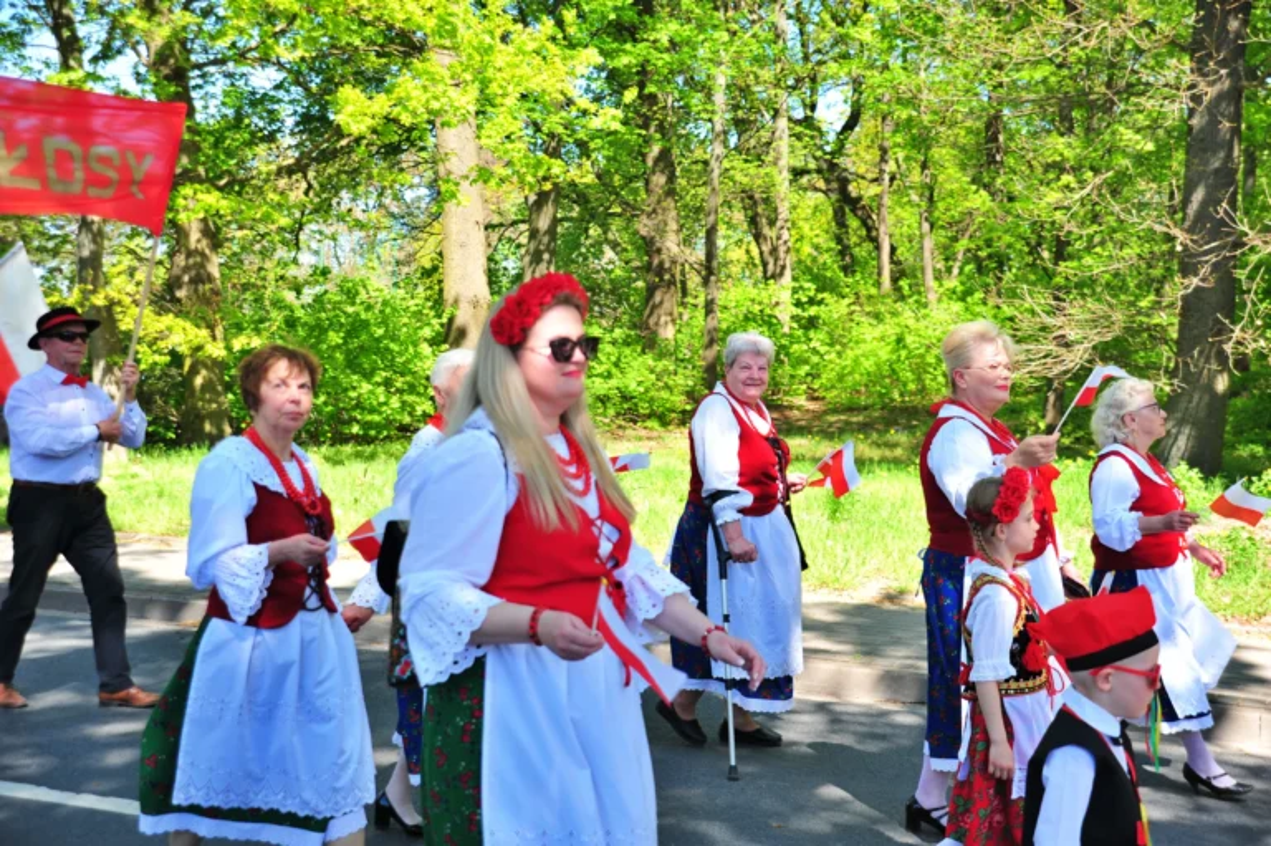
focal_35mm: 46
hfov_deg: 42.8
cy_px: 423
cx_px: 636
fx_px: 1623
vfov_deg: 29.2
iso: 250
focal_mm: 46
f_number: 4.2
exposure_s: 1/250
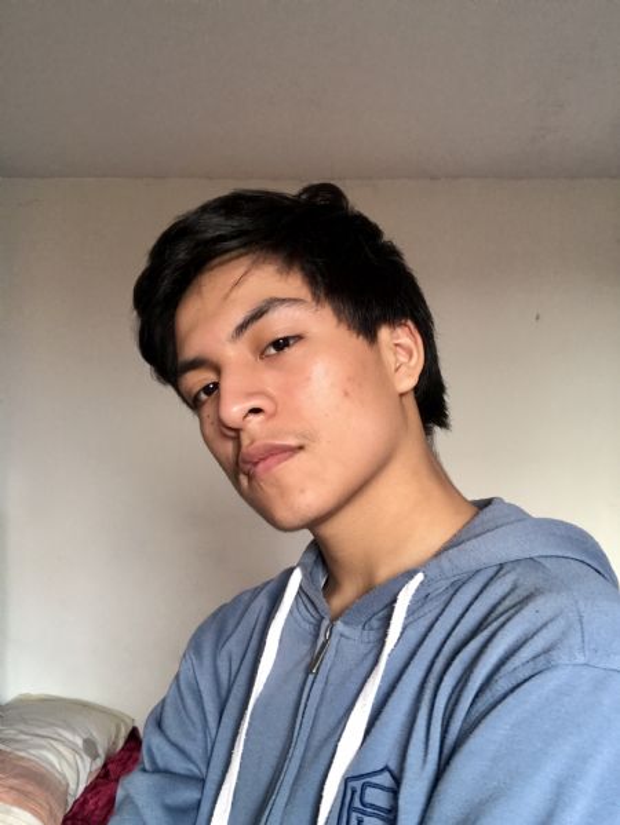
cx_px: 310
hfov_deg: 44.2
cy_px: 412
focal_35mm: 32
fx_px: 763
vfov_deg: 56.8
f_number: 2.2
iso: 80
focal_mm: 2.87
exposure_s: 1/30
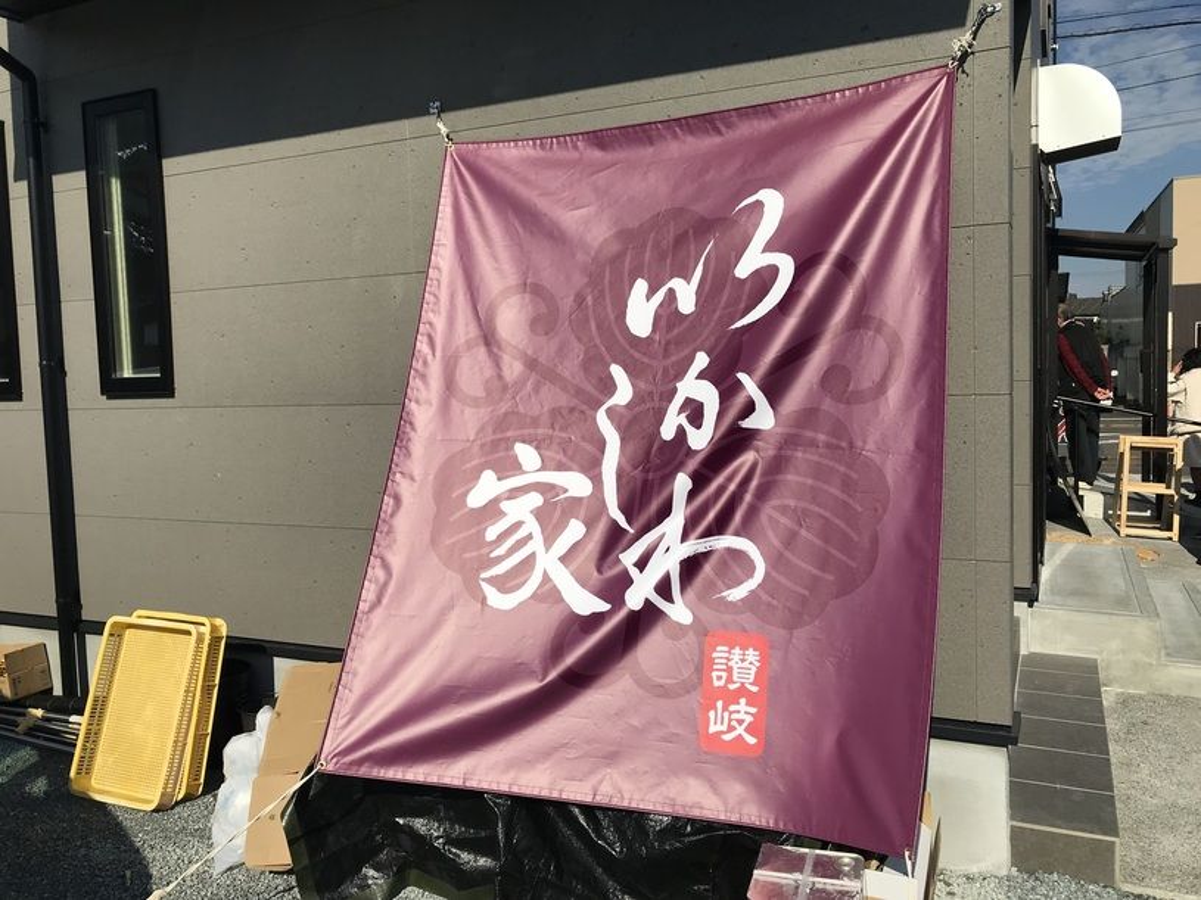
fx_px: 971
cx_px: 600
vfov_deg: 49.7
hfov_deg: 63.5
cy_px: 450
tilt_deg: -6.7
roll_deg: -0.1
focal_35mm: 28
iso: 20
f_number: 1.8
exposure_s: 1/4808
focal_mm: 3.99
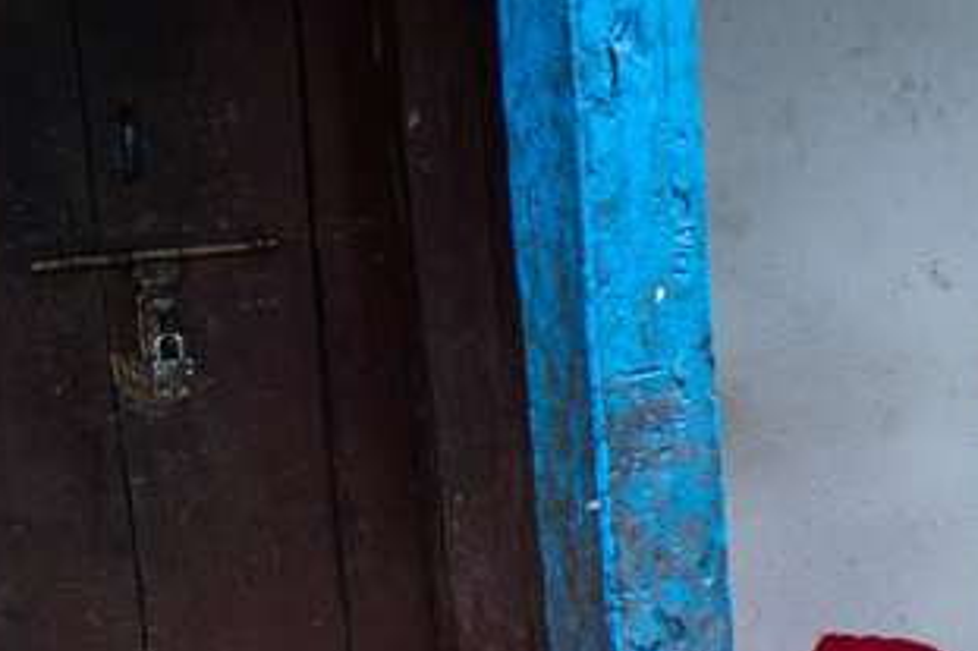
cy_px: 516
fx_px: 2145
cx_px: 1516
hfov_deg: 21.2
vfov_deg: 17.1
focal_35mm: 79
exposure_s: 1/1600
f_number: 4.5
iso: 800
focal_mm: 24
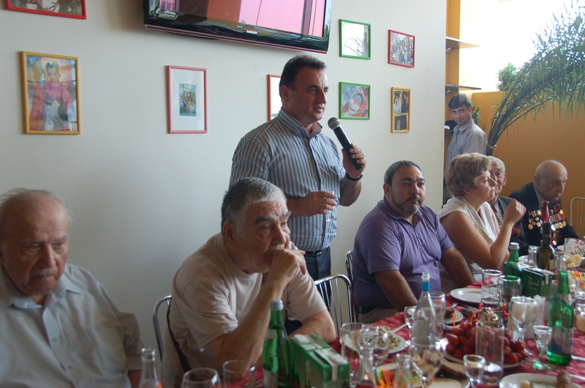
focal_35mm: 36
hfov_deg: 53.2
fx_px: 584
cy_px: 194
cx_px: 292
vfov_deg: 36.7
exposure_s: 1/50
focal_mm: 24
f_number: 3.8
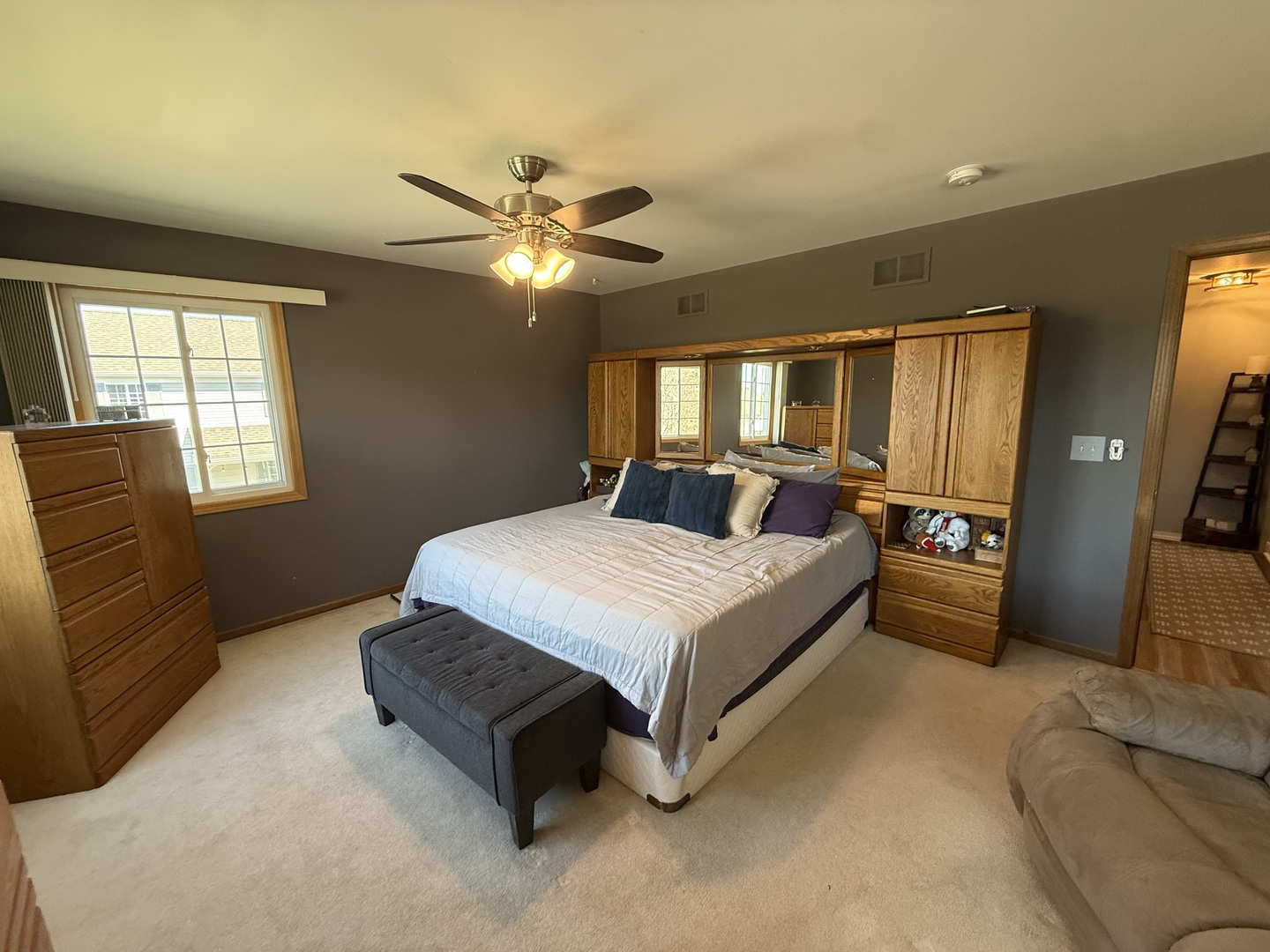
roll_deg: +1.1
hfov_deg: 102.1
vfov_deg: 85.7
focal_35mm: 14
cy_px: 476
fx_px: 514
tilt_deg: -9.3
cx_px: 635
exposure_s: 1/120
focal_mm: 2.22
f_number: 2.2
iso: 320
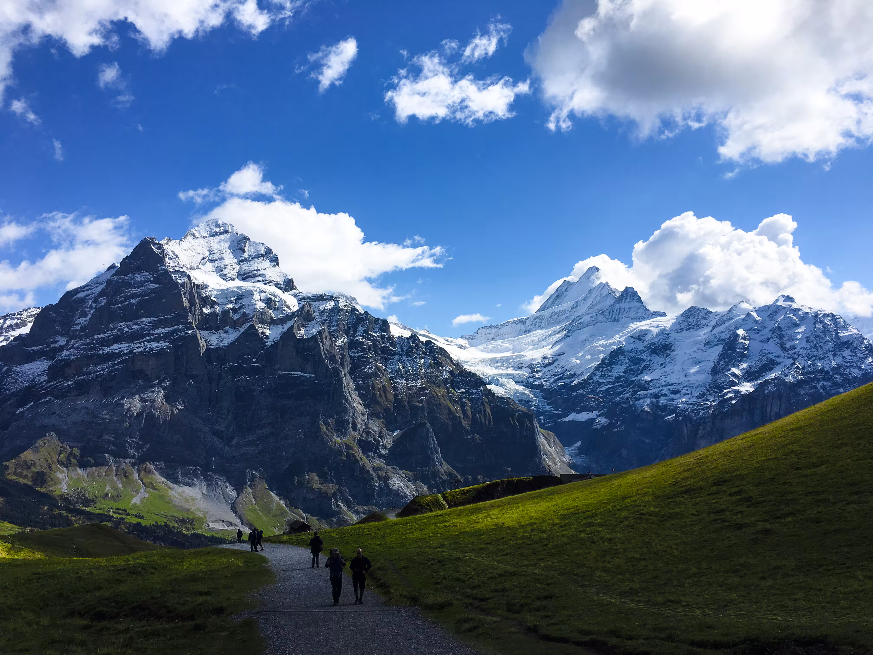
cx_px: 436
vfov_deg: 48.2
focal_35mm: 29
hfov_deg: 61.7
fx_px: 731
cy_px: 328
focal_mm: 4.15
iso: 25
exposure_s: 1/3700
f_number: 2.2
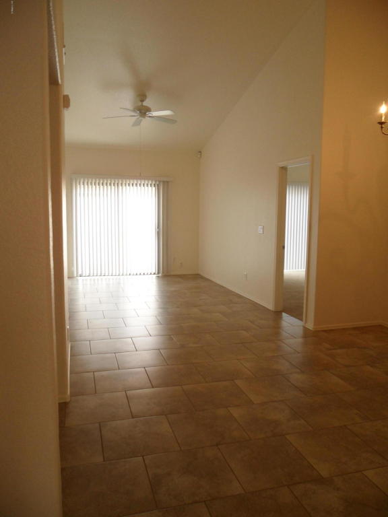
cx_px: 194
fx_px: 404
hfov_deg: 51.4
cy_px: 258
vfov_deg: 65.3
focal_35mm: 27
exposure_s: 1/45
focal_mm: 4.9
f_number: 3.5
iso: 200
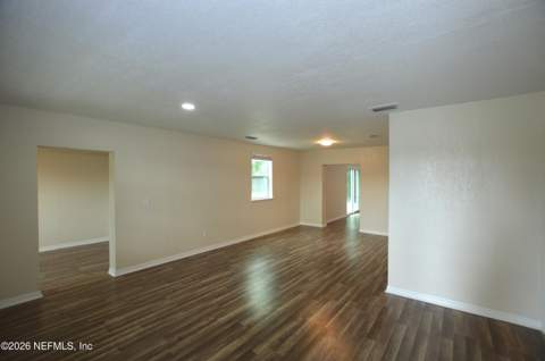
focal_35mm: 15
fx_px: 227
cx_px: 272
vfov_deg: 77.1
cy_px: 180
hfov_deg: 100.5
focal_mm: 10
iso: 400
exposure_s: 1/60
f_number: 4
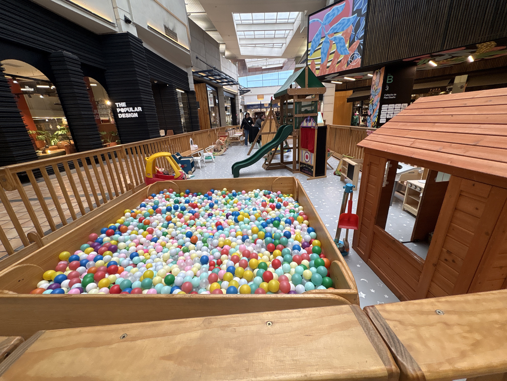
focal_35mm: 14
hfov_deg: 102.1
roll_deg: +3.5
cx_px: 254
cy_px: 190
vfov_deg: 85.7
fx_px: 205
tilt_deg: -20.0
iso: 160
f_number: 2.2
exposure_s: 1/100
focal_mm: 2.22
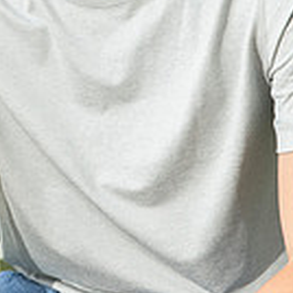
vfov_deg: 8.7
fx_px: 1915
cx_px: 79
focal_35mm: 200
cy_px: 90
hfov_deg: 8.7
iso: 320
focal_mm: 70
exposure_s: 1/160
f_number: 5.6
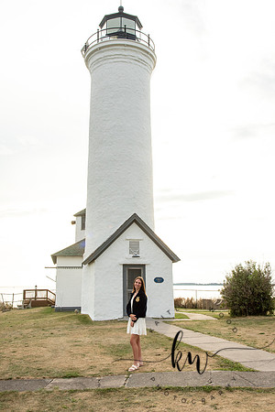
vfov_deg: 54.4
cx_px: 138
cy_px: 206
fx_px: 401
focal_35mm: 35
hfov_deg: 37.9
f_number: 11
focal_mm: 35
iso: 400
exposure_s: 1/250
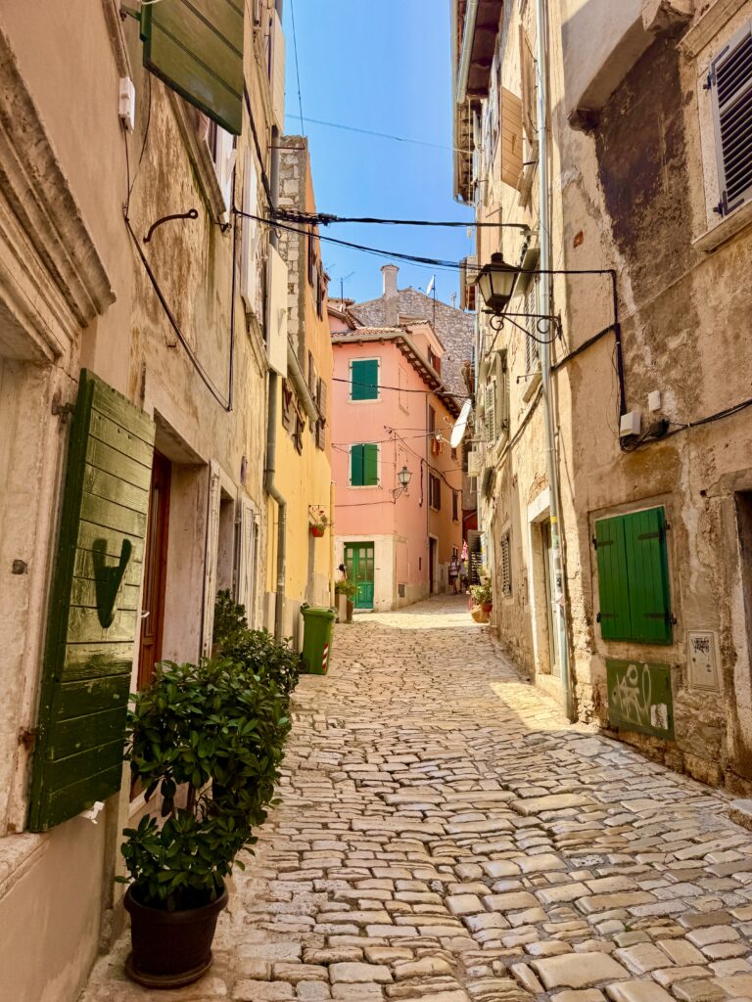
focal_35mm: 24
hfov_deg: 56.8
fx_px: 695
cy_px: 501
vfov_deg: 71.6
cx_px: 376
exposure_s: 1/2232
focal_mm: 6.76
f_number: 1.78
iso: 80
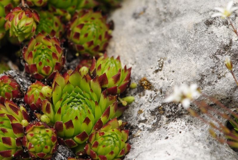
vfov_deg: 10.8
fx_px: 844
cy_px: 80
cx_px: 119
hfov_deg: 16.0
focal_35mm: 128
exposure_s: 1/160
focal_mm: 85
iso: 200
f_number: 8
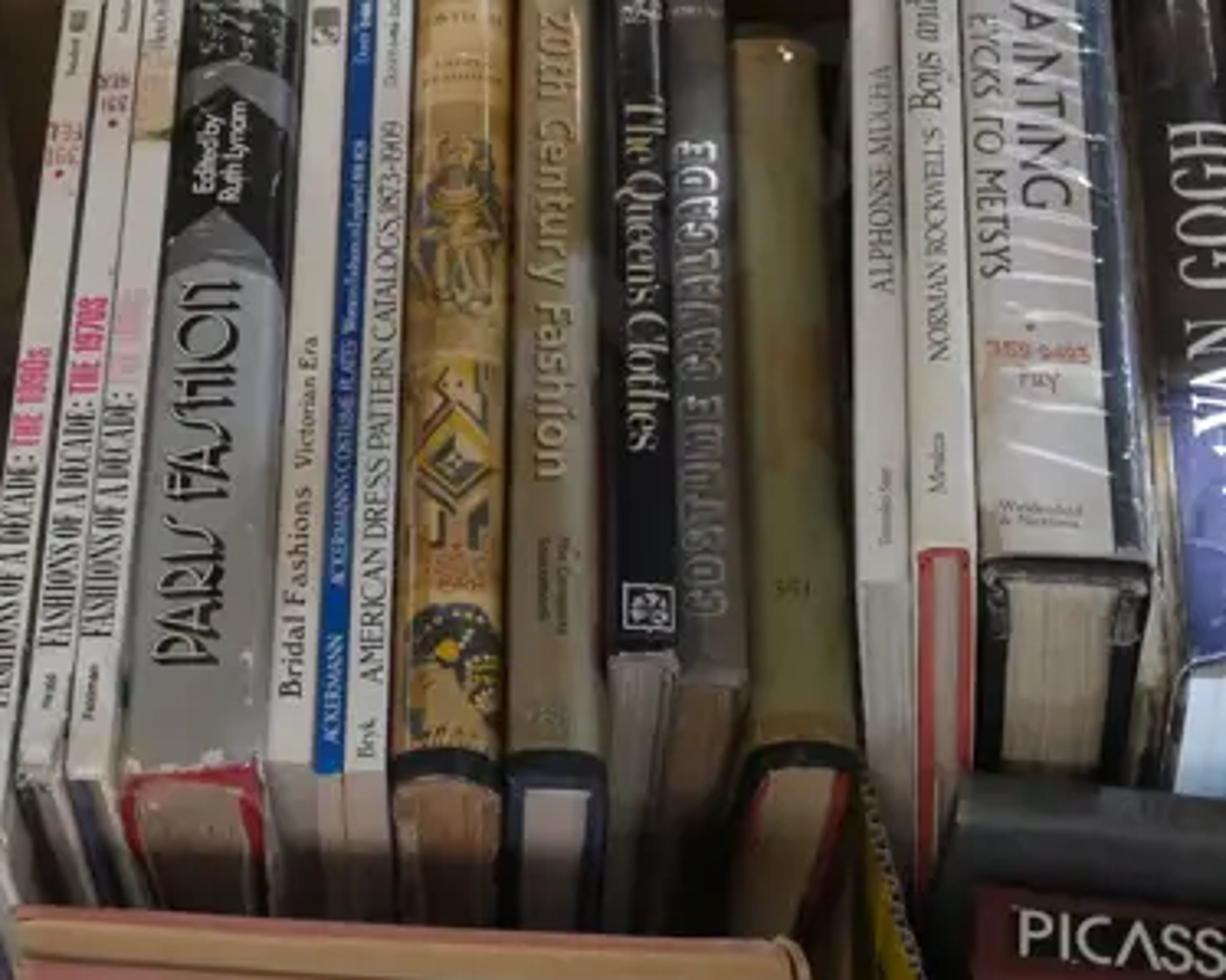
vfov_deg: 16.9
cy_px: 500
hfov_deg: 20.9
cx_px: 305
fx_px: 3301
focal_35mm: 91
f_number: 5
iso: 3200
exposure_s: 1/50
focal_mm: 17
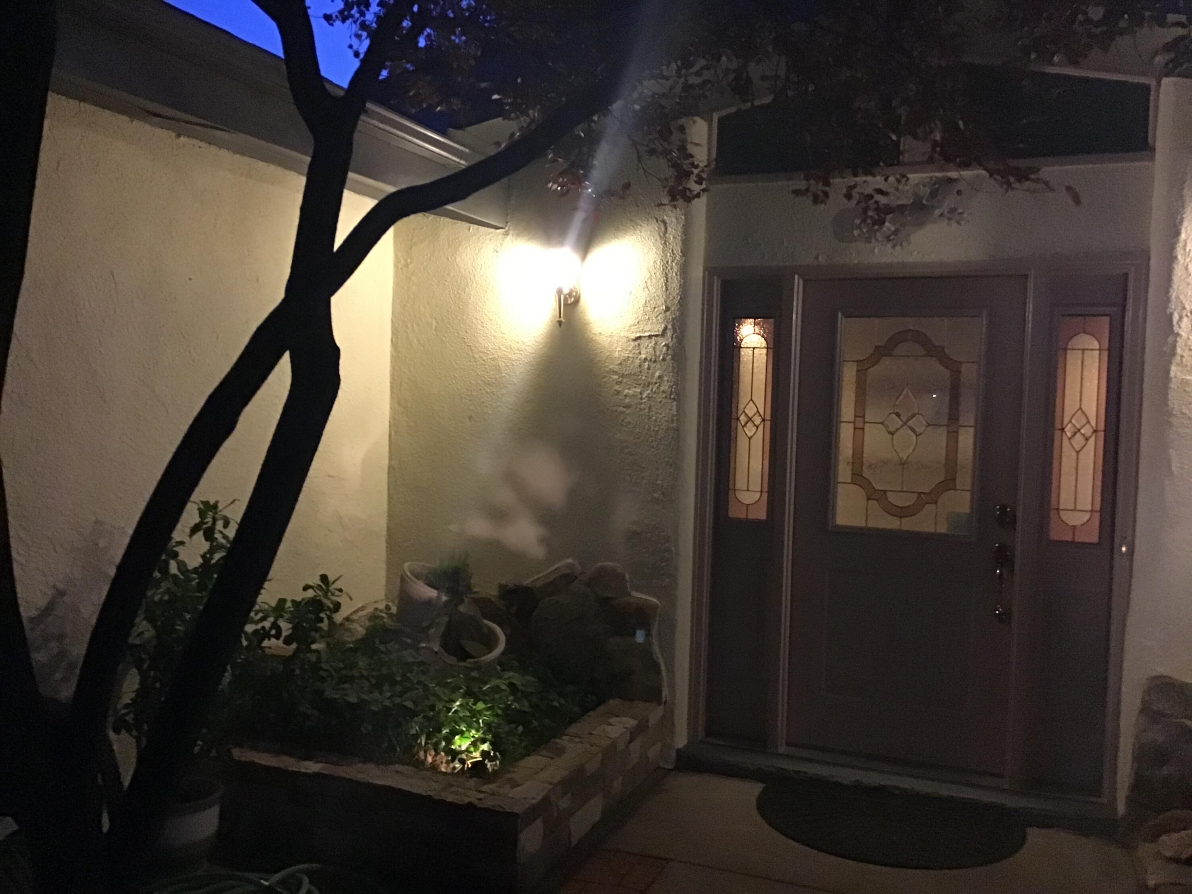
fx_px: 1067
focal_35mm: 31
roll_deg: -1.9
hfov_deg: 58.4
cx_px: 596
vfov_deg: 45.4
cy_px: 447
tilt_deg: -0.7
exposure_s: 1/15
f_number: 2.4
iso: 500
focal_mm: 3.3
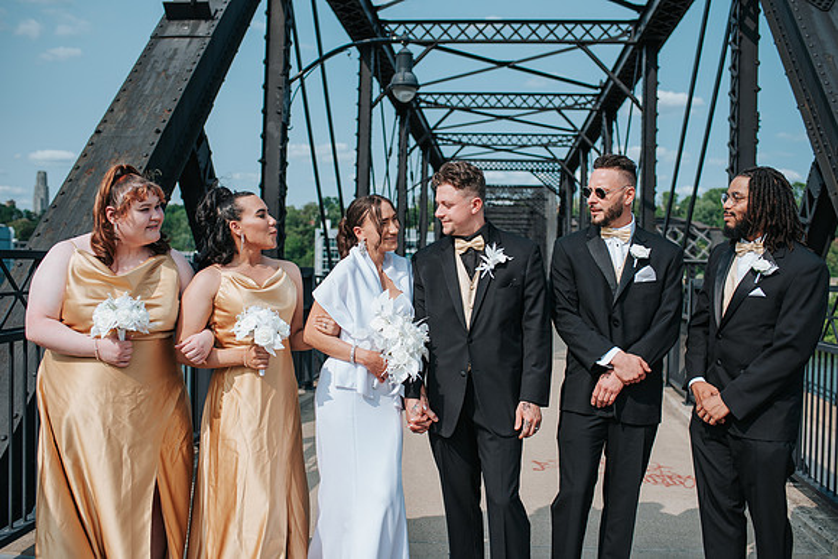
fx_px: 815
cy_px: 280
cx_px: 419
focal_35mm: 35
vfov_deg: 37.9
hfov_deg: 54.4
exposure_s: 1/1600
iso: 100
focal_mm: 35
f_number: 3.2
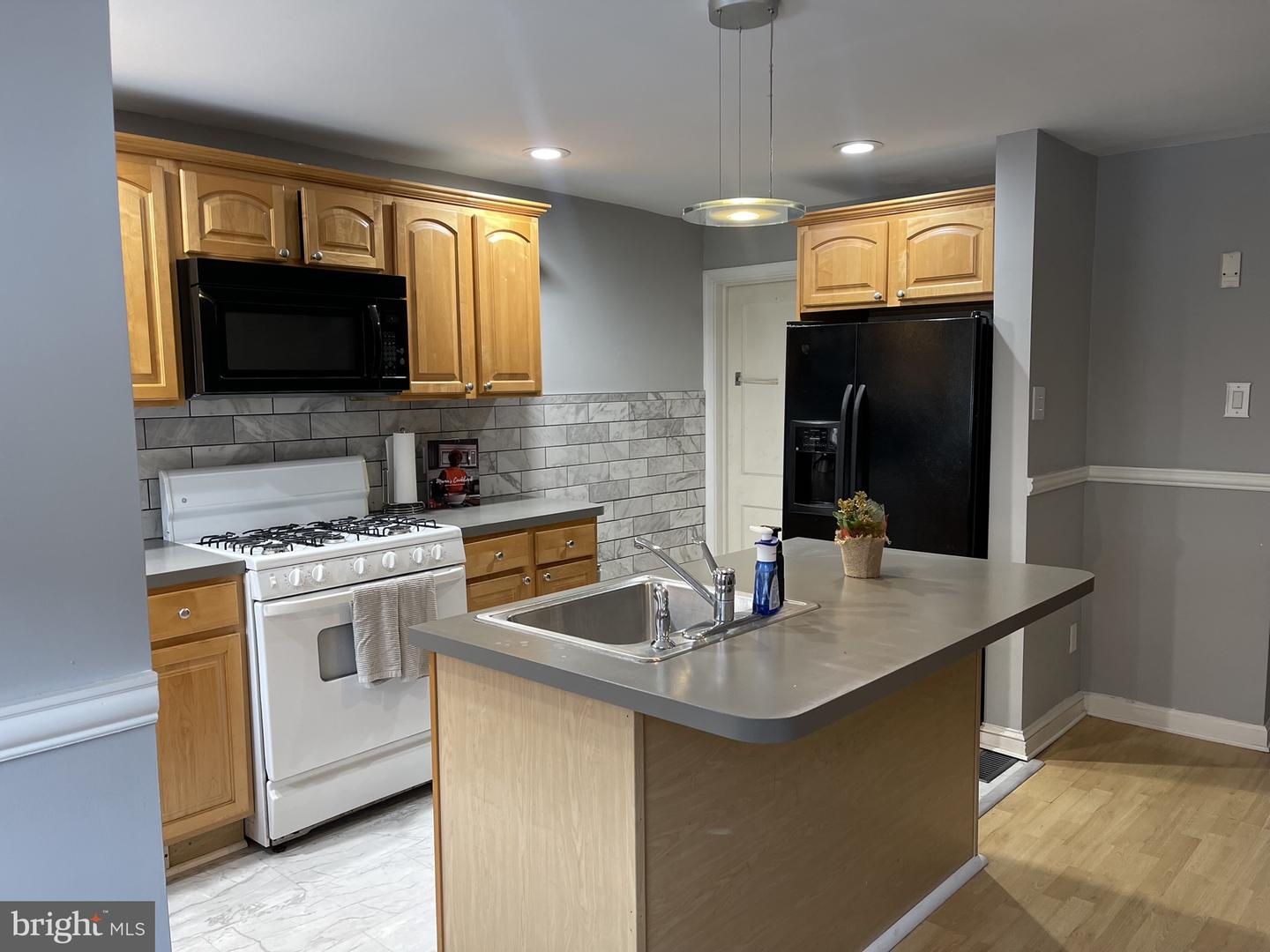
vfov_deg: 53.1
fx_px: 954
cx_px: 635
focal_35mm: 26
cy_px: 476
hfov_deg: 67.3
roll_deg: +0.6
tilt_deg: -5.7
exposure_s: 1/60
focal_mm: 5.1
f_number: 1.6
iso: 125
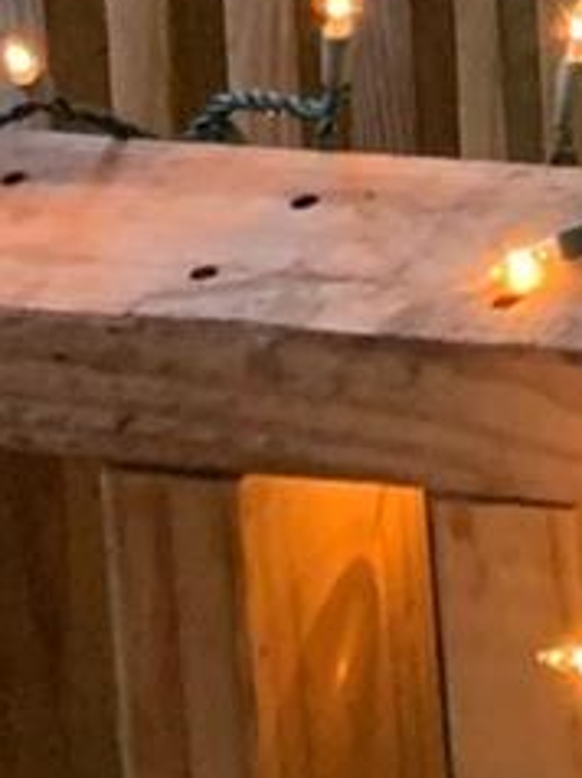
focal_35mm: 168
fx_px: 3773
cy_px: -1252
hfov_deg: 8.2
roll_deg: +1.1
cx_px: 1305
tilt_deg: -3.5
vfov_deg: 9.9
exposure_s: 1/60
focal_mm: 4.25
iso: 250
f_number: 1.8
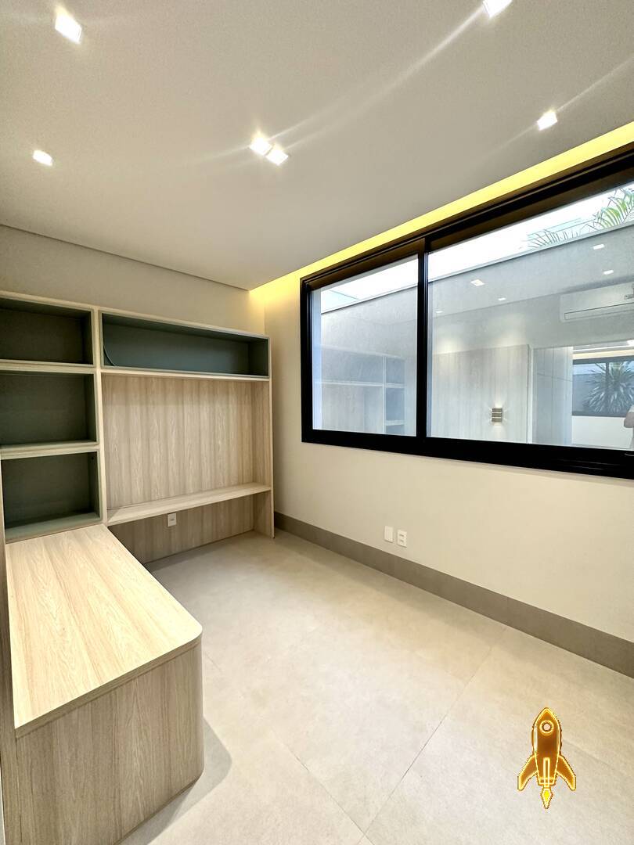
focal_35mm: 14
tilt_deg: -1.5
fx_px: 342
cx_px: 317
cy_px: 422
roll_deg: -0.3
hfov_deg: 85.7
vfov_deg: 102.1
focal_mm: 2.22
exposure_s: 1/120
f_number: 2.2
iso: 250
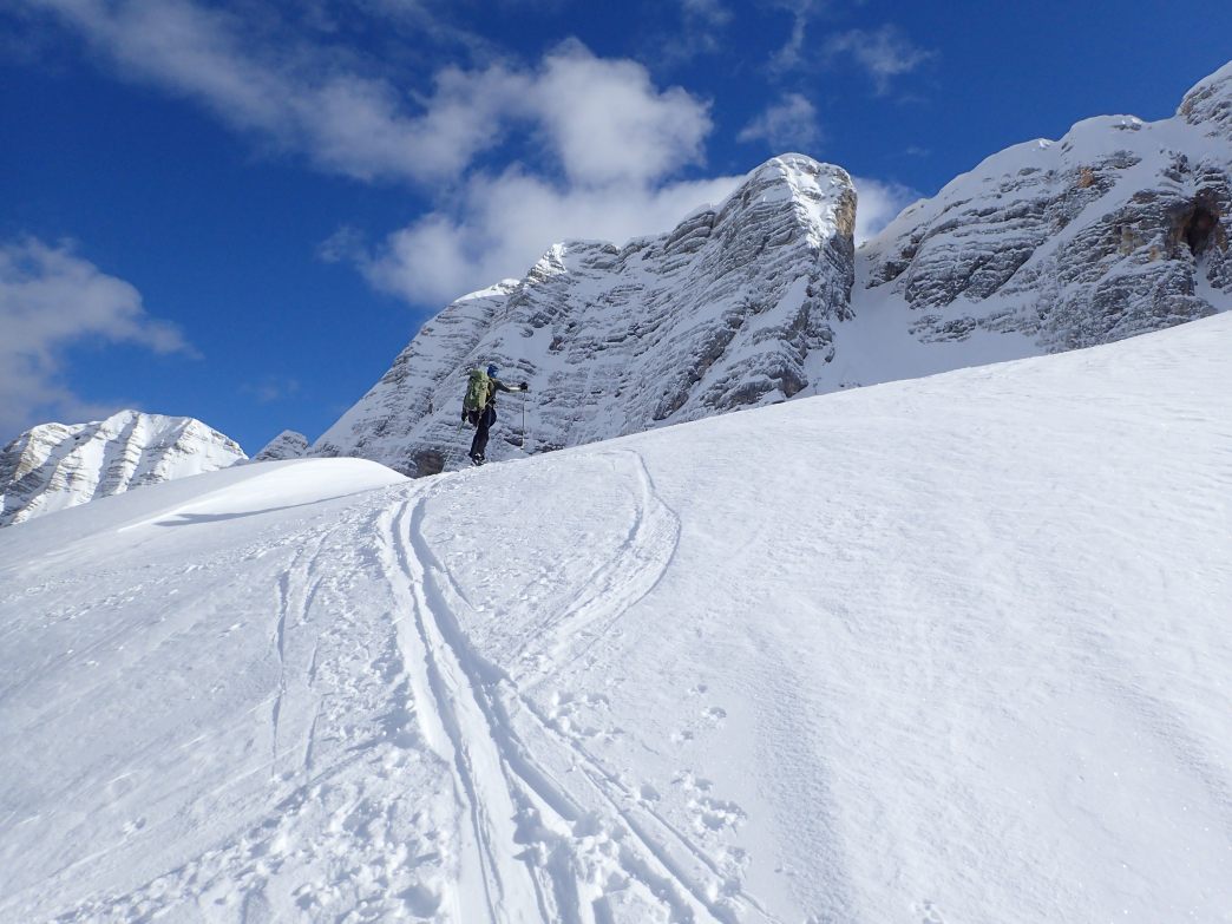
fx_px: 890
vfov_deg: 54.9
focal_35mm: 25
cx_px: 616
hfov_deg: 69.4
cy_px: 462
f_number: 8
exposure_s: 1/800
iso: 200
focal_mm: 4.5
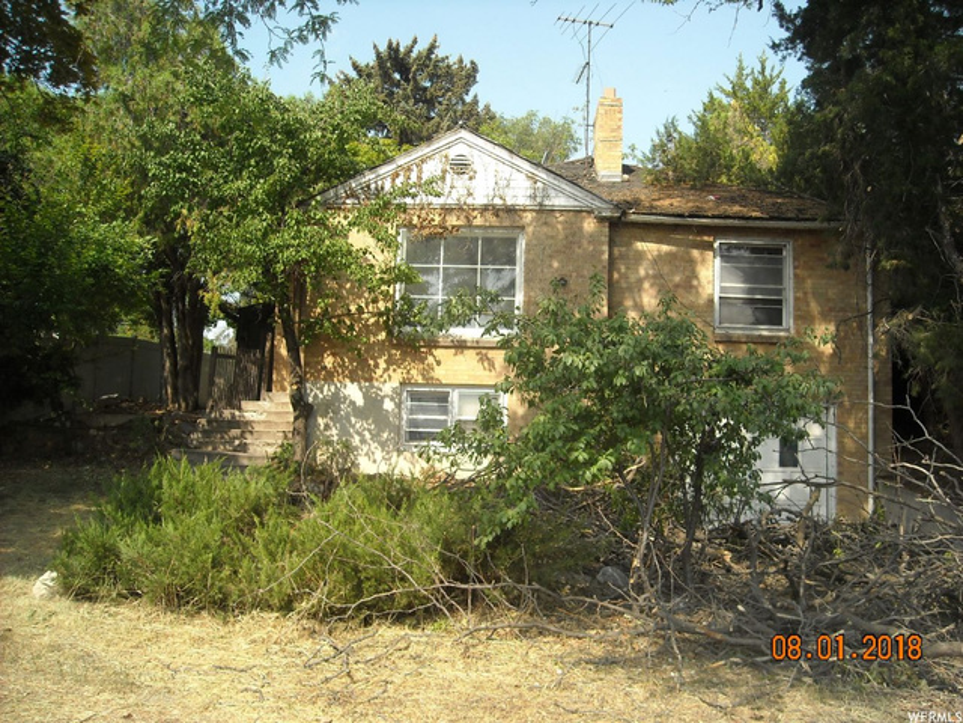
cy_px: 362
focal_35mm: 35
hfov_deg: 52.6
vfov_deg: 40.7
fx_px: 974
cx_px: 482
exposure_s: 1/458
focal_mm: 5.7
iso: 64
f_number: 2.8
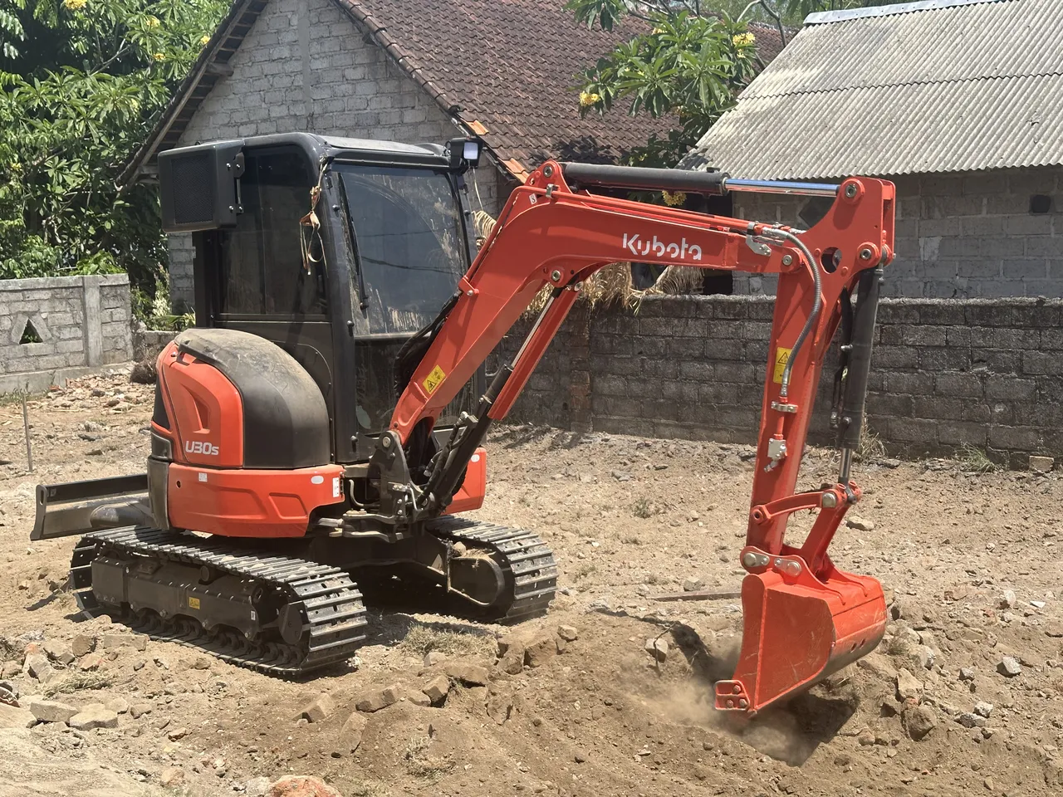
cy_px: 398
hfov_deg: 39.7
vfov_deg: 30.3
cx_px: 532
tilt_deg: -6.0
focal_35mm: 48
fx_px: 1474
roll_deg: +1.3
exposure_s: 1/2532
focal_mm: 6.86
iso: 64
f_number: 1.78
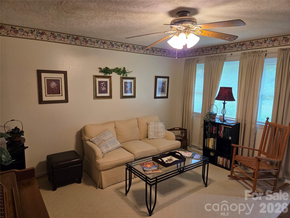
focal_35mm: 23
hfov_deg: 73.9
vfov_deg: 58.9
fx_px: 193
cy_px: 109
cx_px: 145
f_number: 1.8
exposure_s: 1/120
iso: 200
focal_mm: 5.4
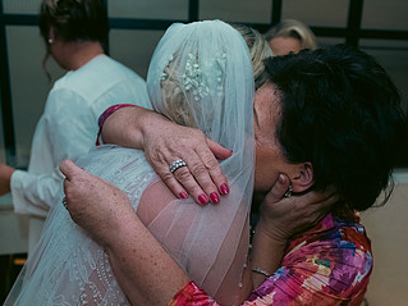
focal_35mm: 42
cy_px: 200
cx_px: 225
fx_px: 495
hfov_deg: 44.7
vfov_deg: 34.1
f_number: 3.5
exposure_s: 1/160
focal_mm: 24
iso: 800
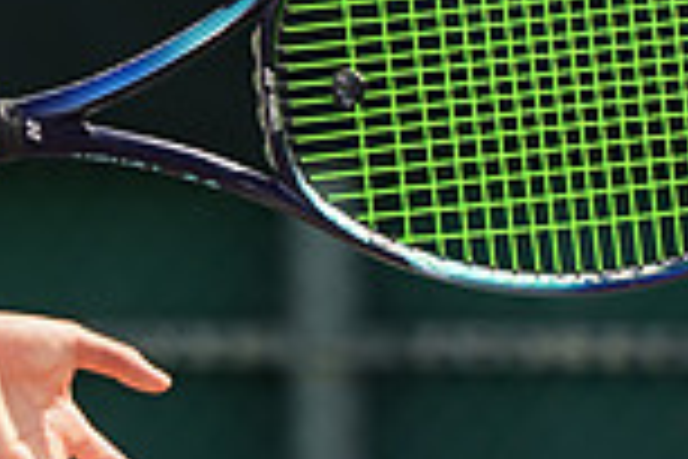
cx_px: -270
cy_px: -205
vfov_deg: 1.1
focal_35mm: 1288
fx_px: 24613
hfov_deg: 1.6
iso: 100
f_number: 9
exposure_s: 1/250
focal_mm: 339
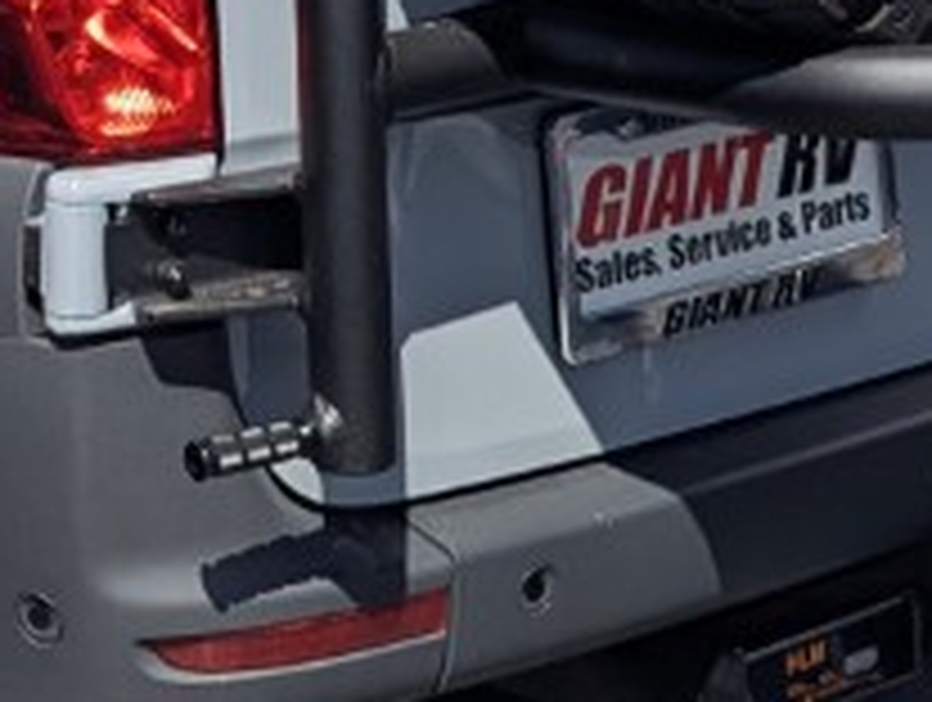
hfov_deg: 12.1
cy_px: -724
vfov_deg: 8.7
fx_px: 4369
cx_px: 164
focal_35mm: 162
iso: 42
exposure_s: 1/1715
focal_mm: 6.81
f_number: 1.85
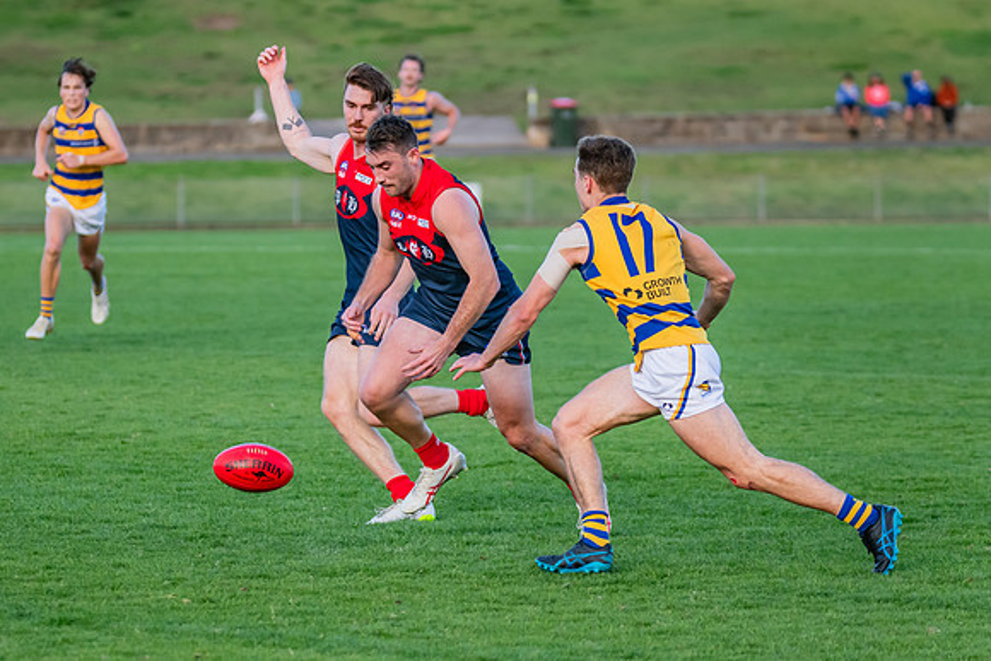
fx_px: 7446
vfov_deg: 5.1
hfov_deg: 7.6
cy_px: 336
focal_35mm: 270
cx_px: 364
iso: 1250
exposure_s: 1/1250
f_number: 4
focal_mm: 195
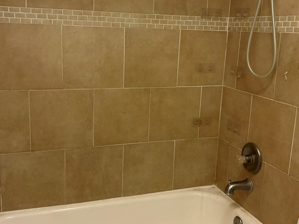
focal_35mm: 41
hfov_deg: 45.8
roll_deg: -2.8
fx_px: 354
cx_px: 145
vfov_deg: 35.1
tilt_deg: -11.9
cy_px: 104
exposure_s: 1/60
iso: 320
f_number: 1.6
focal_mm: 5.96
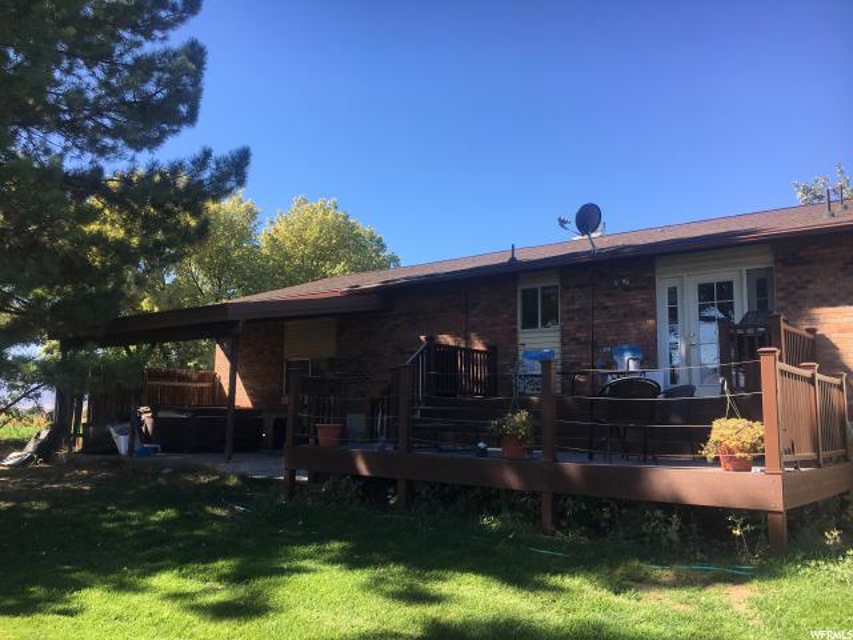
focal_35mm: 29
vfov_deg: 48.2
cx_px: 426
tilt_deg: +6.7
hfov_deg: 61.7
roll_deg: -1.6
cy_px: 320
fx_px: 715
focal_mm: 4.15
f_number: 2.2
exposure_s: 1/610
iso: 25
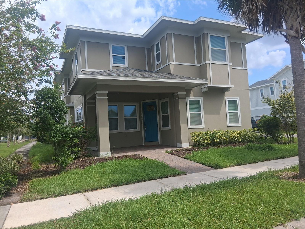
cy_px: 114
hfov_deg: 67.3
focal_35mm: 26
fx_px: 229
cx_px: 152
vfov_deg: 53.1
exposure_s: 1/668
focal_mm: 3.98
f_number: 1.8
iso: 25
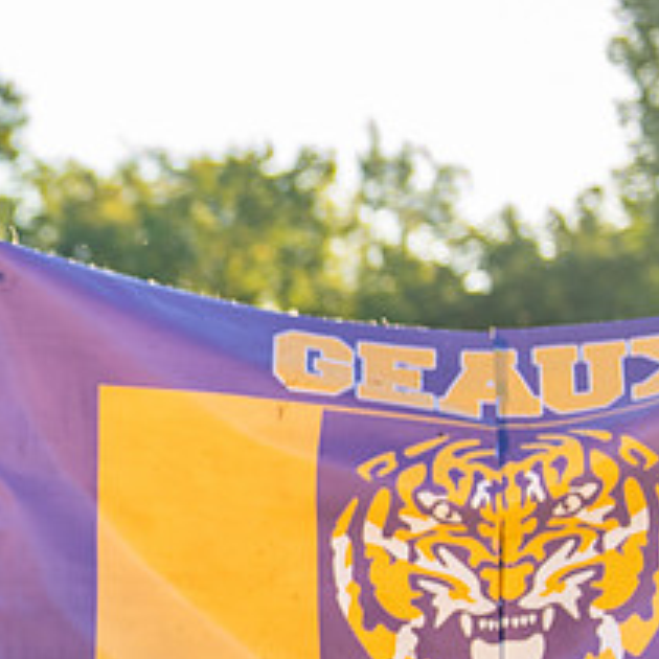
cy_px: 585
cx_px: -438
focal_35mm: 207
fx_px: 4458
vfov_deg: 8.4
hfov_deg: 8.2
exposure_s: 1/2000
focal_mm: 50
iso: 100
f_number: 1.2
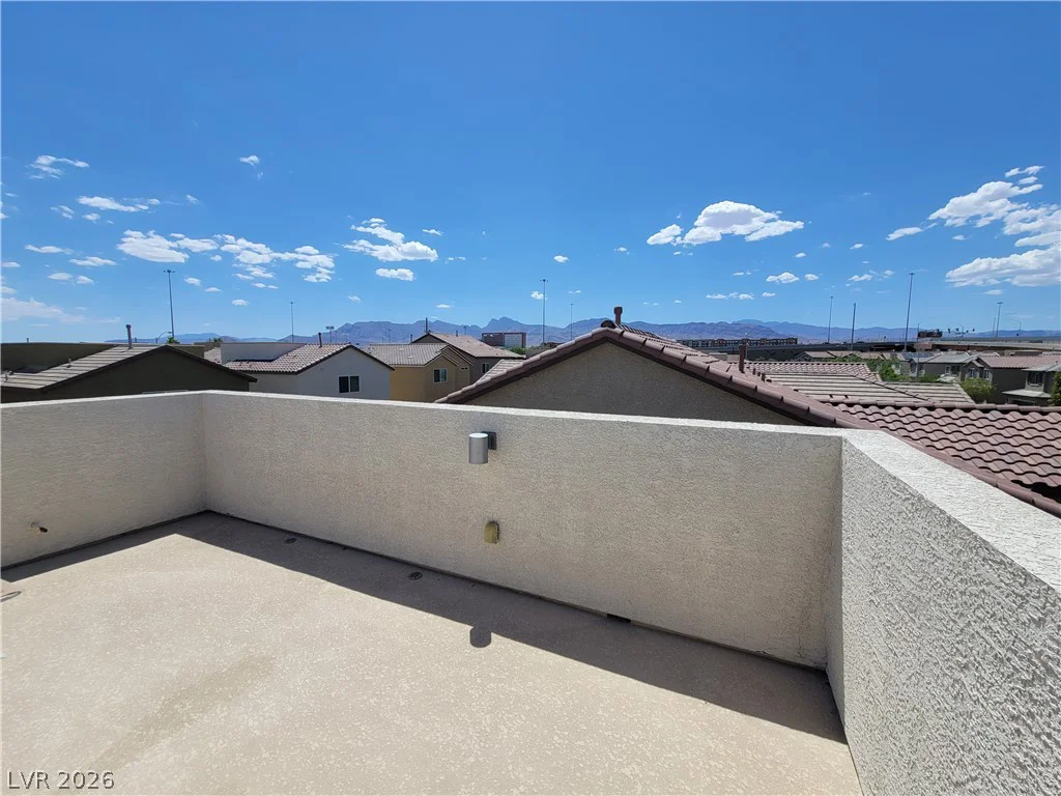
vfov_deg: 89.9
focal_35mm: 13
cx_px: 530
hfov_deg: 106.2
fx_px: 398
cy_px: 398
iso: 64
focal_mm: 2.2
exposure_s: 1/3059
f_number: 2.2
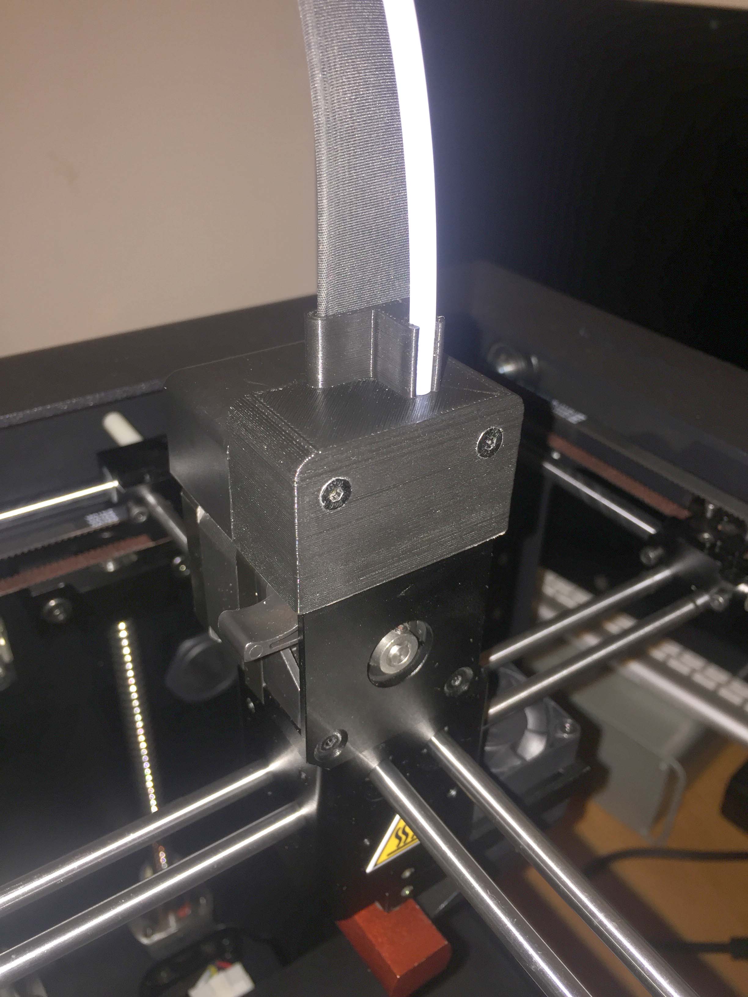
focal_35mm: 29
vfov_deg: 61.7
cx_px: 374
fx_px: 836
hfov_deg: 48.2
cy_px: 498
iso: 50
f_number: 2.2
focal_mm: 4.15
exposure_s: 1/33
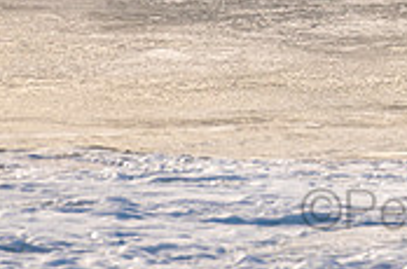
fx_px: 18874
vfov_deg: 0.8
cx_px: 482
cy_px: -177
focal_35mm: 1674
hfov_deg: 1.2
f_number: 5.6
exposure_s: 1/2000
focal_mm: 500
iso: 200
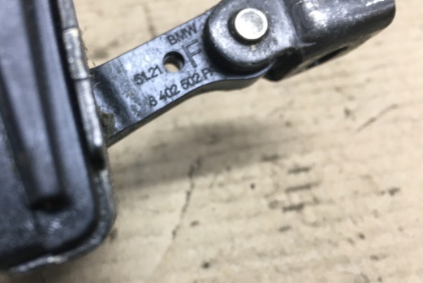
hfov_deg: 51.5
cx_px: 166
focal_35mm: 37
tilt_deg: -48.5
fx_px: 435
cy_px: 148
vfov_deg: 36.0
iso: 100
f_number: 2.2
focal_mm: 4.15
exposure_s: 1/33
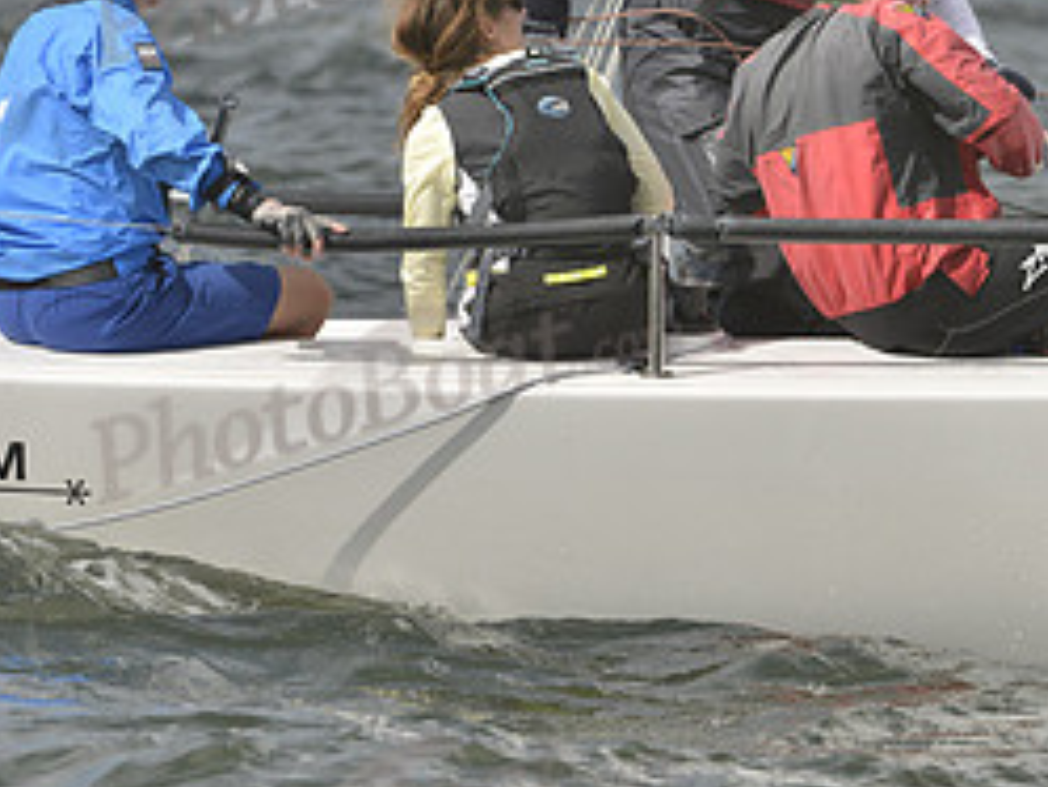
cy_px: 116
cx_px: 905
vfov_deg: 2.4
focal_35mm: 628
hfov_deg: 3.2
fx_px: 19022
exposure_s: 1/1250
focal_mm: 280
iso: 400
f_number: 10
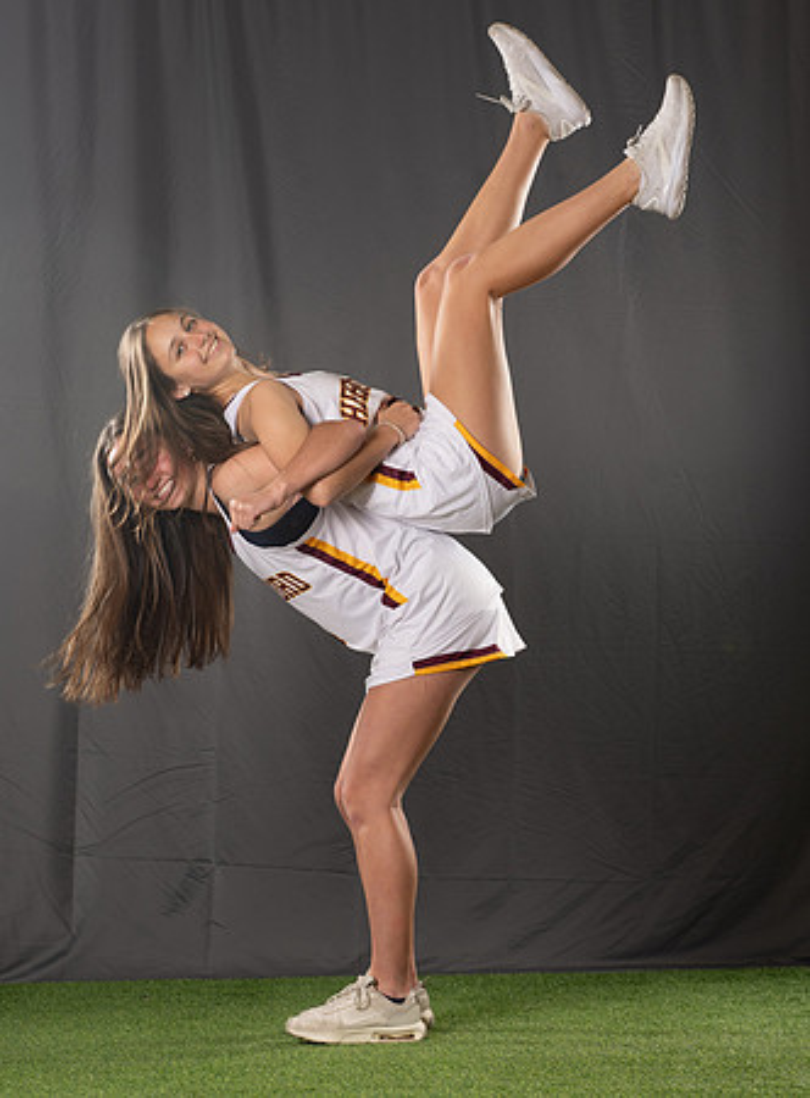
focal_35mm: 114
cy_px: 558
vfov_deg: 17.3
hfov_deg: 12.8
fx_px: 3607
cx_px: 515
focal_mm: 70
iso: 125
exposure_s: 1/160
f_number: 5.6
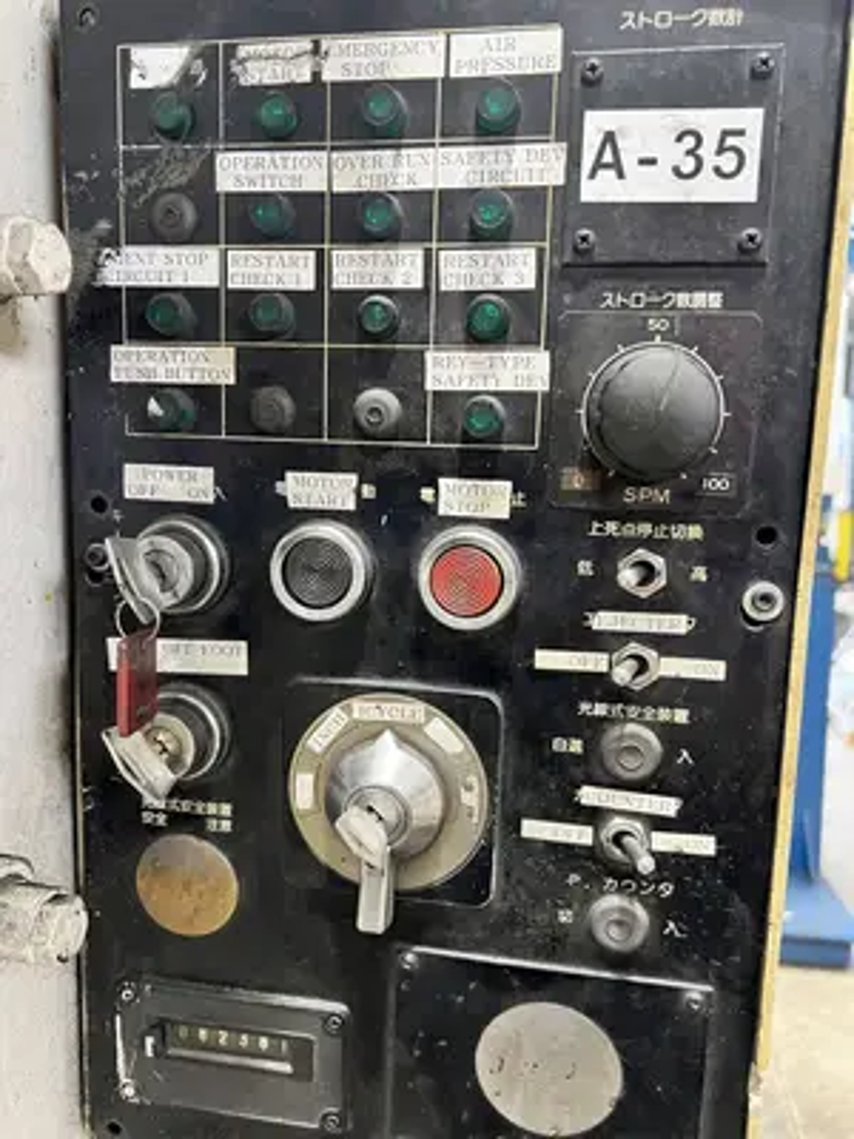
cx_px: 427
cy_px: 570
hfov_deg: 53.1
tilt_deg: -7.7
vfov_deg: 67.3
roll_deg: -1.4
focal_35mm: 26
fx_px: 855
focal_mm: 5.7
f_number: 1.5
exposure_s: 1/60
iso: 320
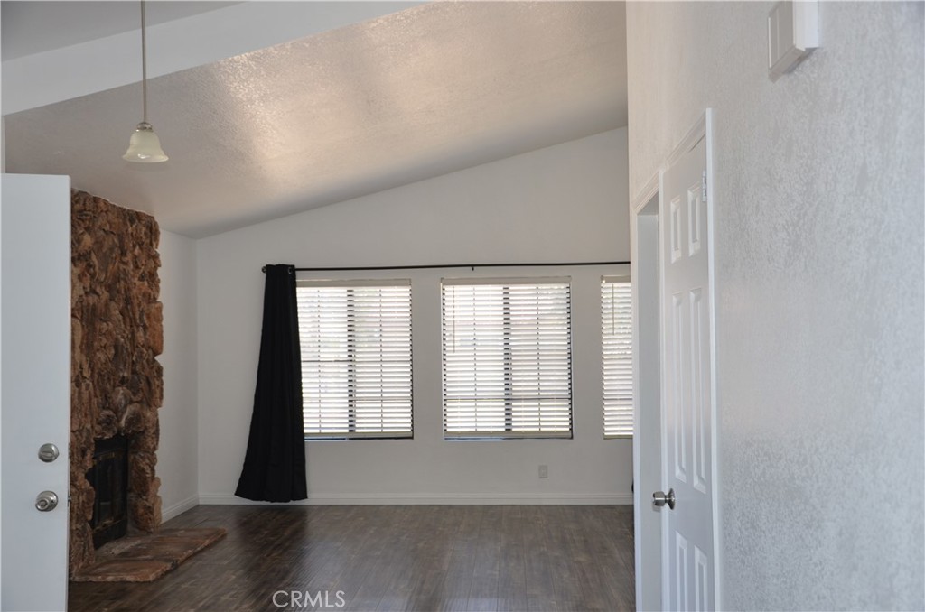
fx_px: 961
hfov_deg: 51.4
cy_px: 306
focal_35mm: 38
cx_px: 462
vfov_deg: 35.3
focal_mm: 25
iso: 400
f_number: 4.5
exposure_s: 1/250
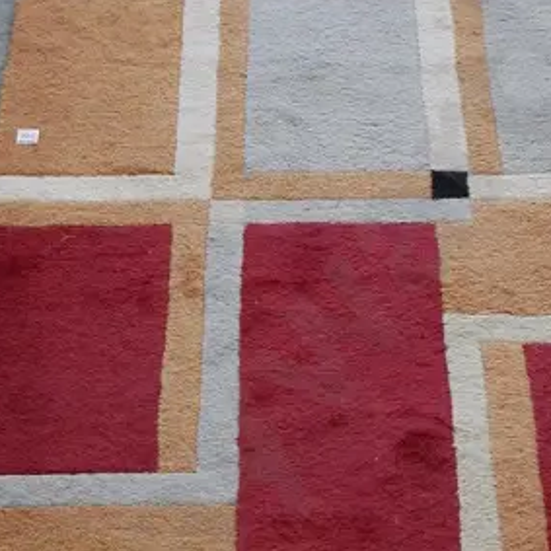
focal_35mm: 96
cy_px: 304
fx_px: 1729
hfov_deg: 18.1
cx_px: 356
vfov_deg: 18.1
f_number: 4
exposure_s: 1/60
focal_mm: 15
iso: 640
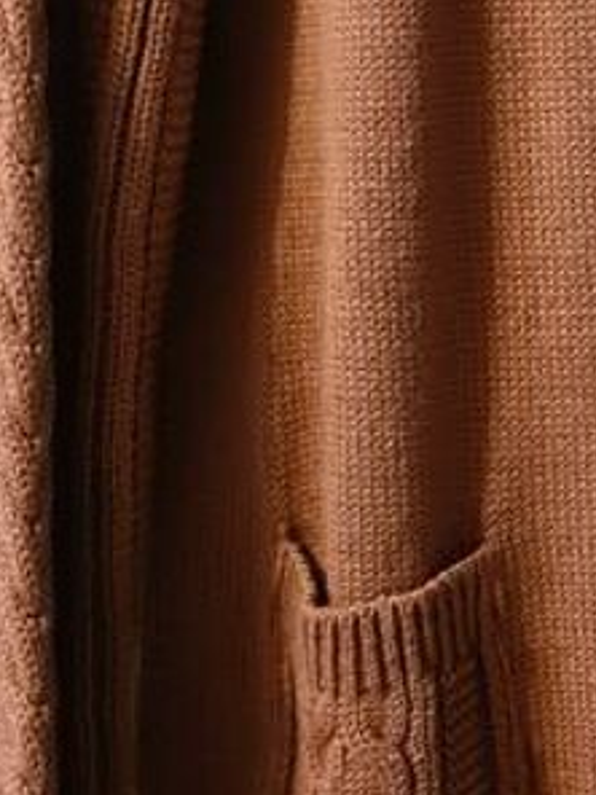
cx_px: 854
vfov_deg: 16.6
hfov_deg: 12.2
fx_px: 2686
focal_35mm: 117
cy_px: 106
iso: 1000
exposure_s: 1/25
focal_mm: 5.4
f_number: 1.8
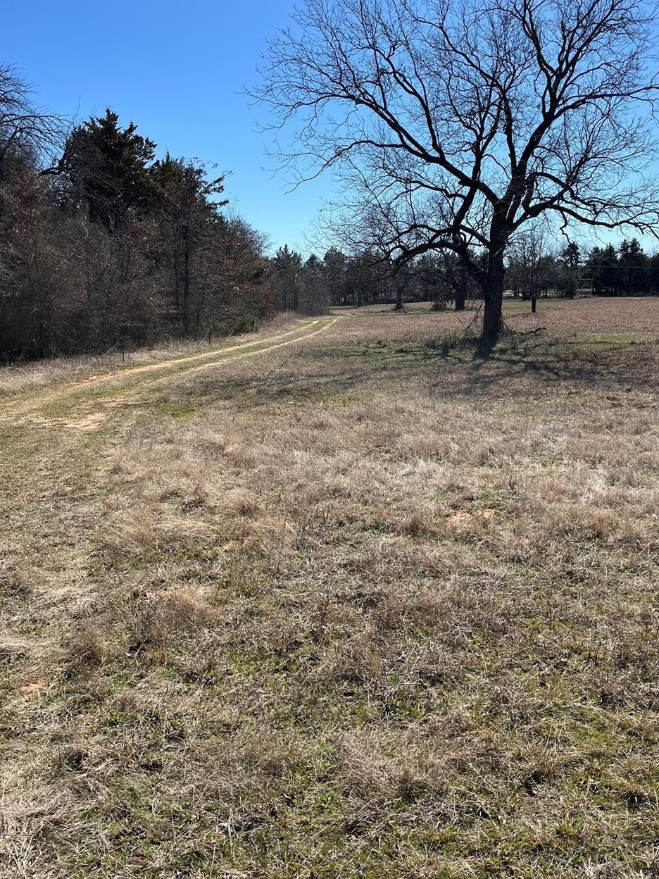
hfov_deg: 43.9
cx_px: 394
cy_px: 343
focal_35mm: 32
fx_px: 812
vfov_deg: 56.3
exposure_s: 1/4310
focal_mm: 5.1
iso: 50
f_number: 1.6
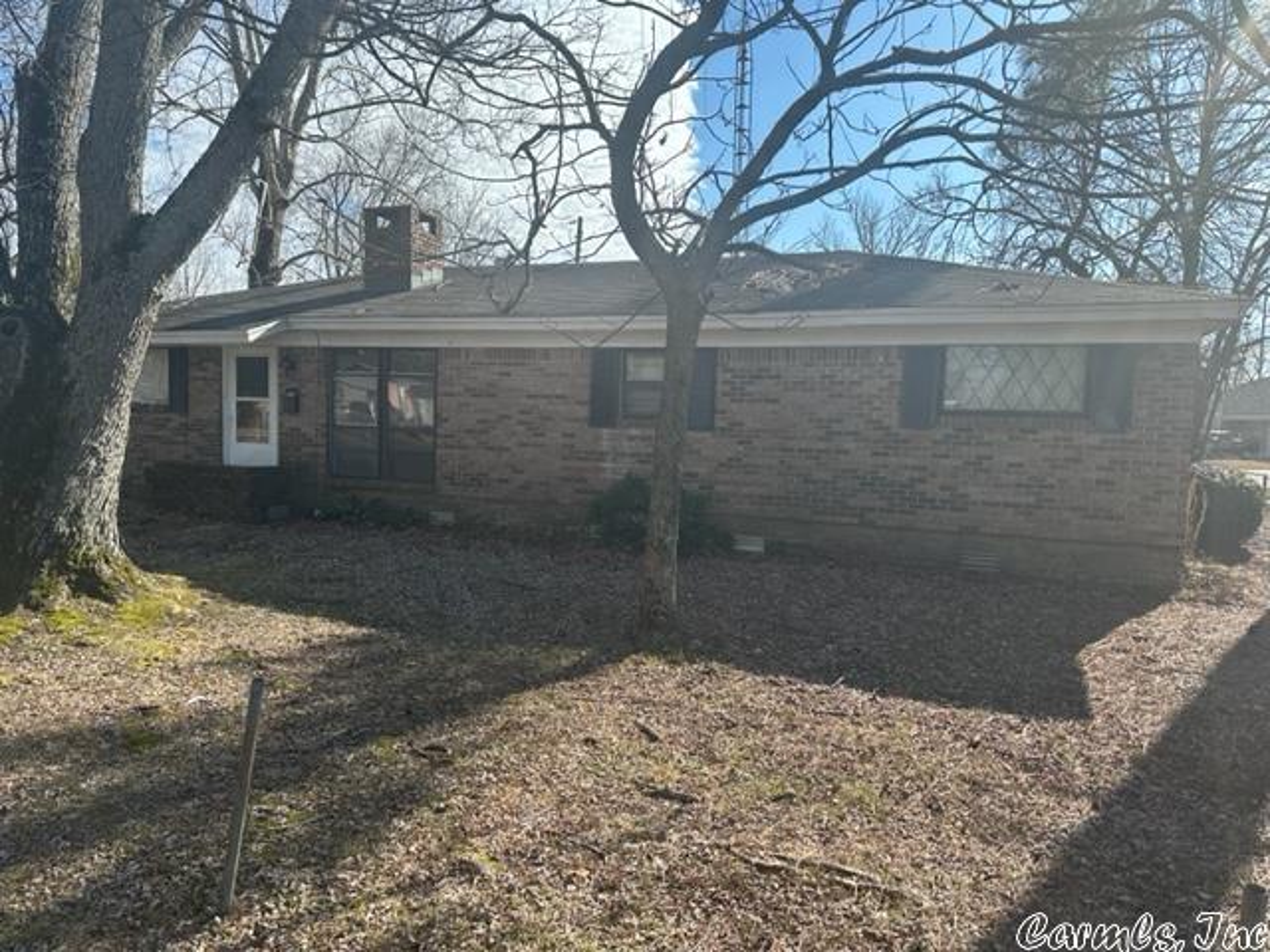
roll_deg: -1.3
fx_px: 881
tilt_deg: -3.0
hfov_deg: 71.6
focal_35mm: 24
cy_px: 476
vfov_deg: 56.8
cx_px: 635
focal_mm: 6.86
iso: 80
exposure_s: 1/2591
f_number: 1.78
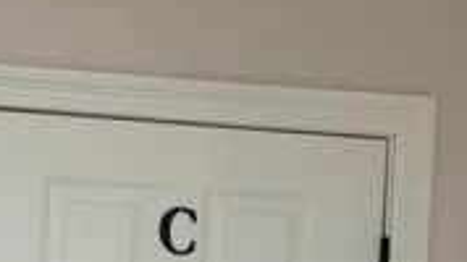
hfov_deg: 11.0
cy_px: 421
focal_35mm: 196
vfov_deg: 6.1
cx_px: 181
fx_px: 2426
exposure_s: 1/60
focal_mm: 6.76
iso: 160
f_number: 1.78
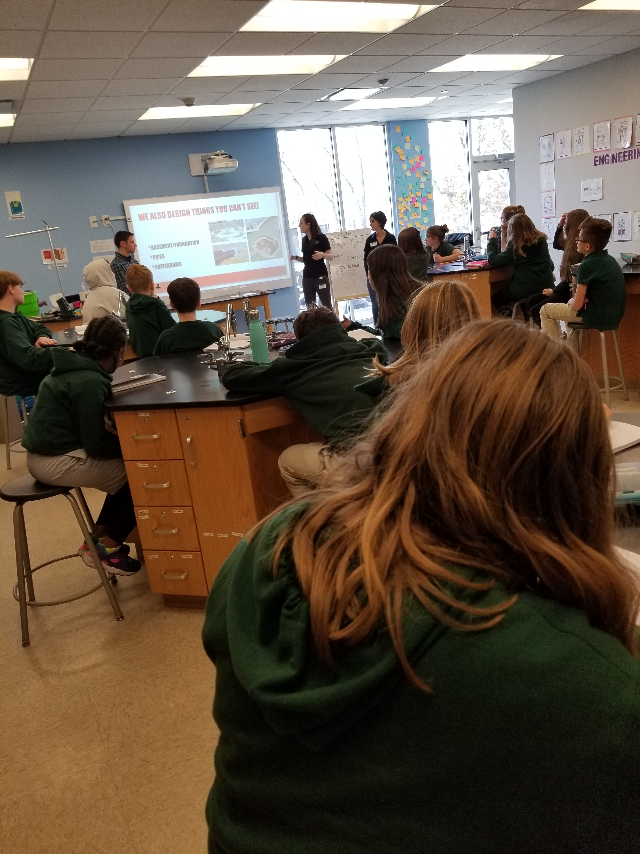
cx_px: 320
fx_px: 641
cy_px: 427
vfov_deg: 67.3
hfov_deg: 53.1
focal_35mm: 26
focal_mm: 4.25
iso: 125
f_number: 1.7
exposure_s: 1/60
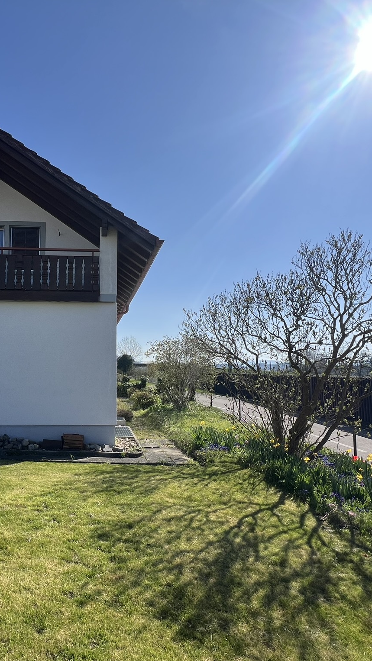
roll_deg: -0.2
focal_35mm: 19
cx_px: 109
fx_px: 333
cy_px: 331
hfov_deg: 56.4
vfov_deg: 89.6
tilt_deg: +5.9
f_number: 1.8
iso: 32
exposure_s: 1/2016
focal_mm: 1.57
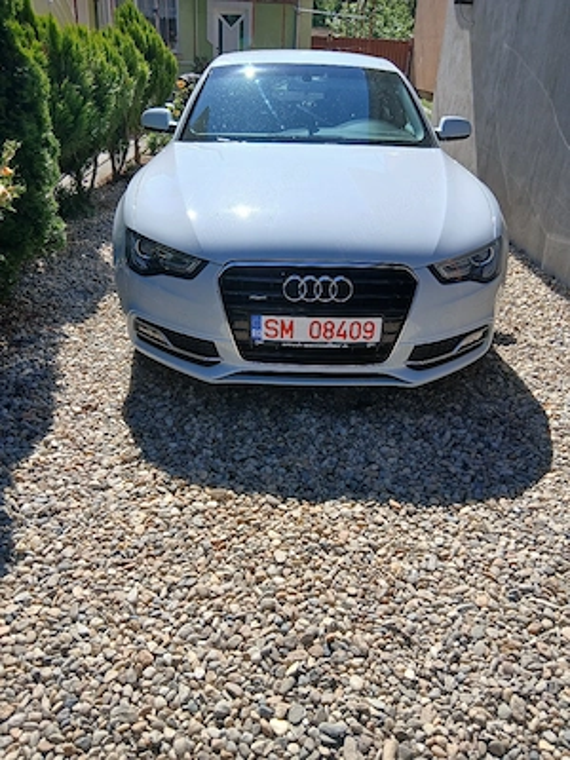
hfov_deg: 53.1
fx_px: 571
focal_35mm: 26
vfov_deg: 67.3
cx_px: 285
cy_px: 380
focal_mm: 3.98
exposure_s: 1/526
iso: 20
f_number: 1.8
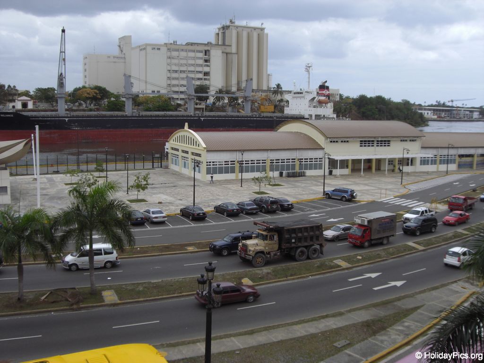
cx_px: 242
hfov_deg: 49.0
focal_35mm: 38
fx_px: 531
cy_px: 182
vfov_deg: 37.7
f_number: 8
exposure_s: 1/160
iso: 64
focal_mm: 6.2
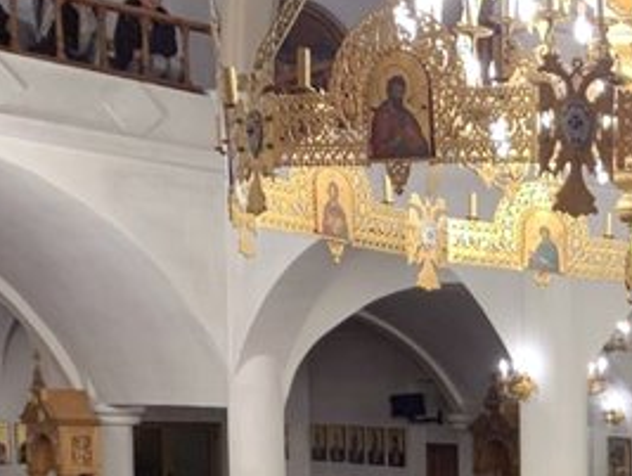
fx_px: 1280
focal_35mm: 70
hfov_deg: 24.1
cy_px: 587
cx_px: 833
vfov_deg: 19.7
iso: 125
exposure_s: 1/50
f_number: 1.8
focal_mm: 4.25
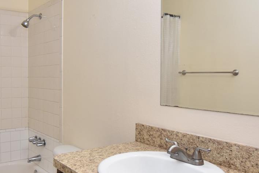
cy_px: 83
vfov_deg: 38.8
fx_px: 244
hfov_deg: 54.7
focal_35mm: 34
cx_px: 88
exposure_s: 1/60
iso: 250
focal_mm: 10
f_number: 4
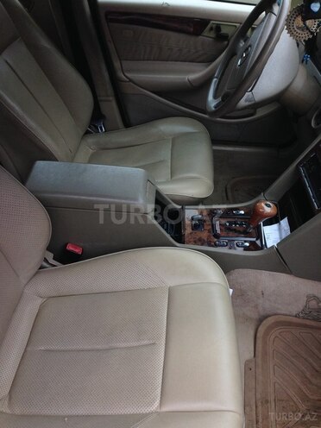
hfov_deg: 42.9
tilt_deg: -41.2
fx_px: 408
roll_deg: -8.2
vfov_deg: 55.4
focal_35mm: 33
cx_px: 160
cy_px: 214
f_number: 2.4
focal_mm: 4.12
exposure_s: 1/120
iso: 80
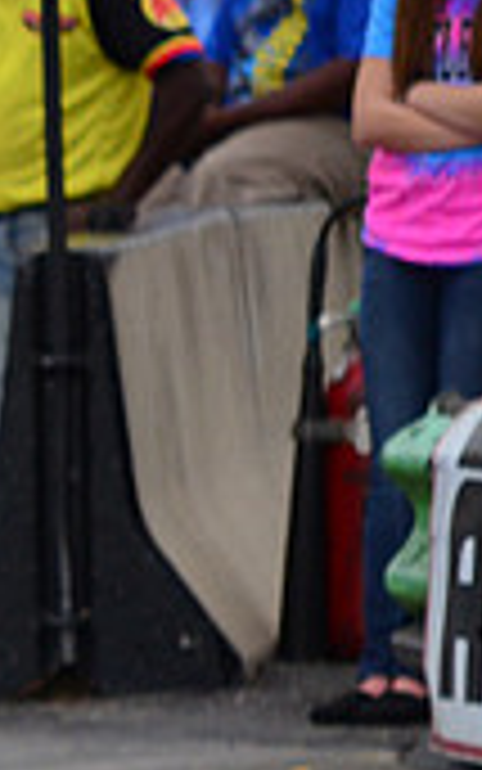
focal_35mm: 905
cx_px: -802
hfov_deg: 1.4
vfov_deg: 2.3
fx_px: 18999
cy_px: 788
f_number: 5.6
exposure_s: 1/2000
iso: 1000
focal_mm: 175
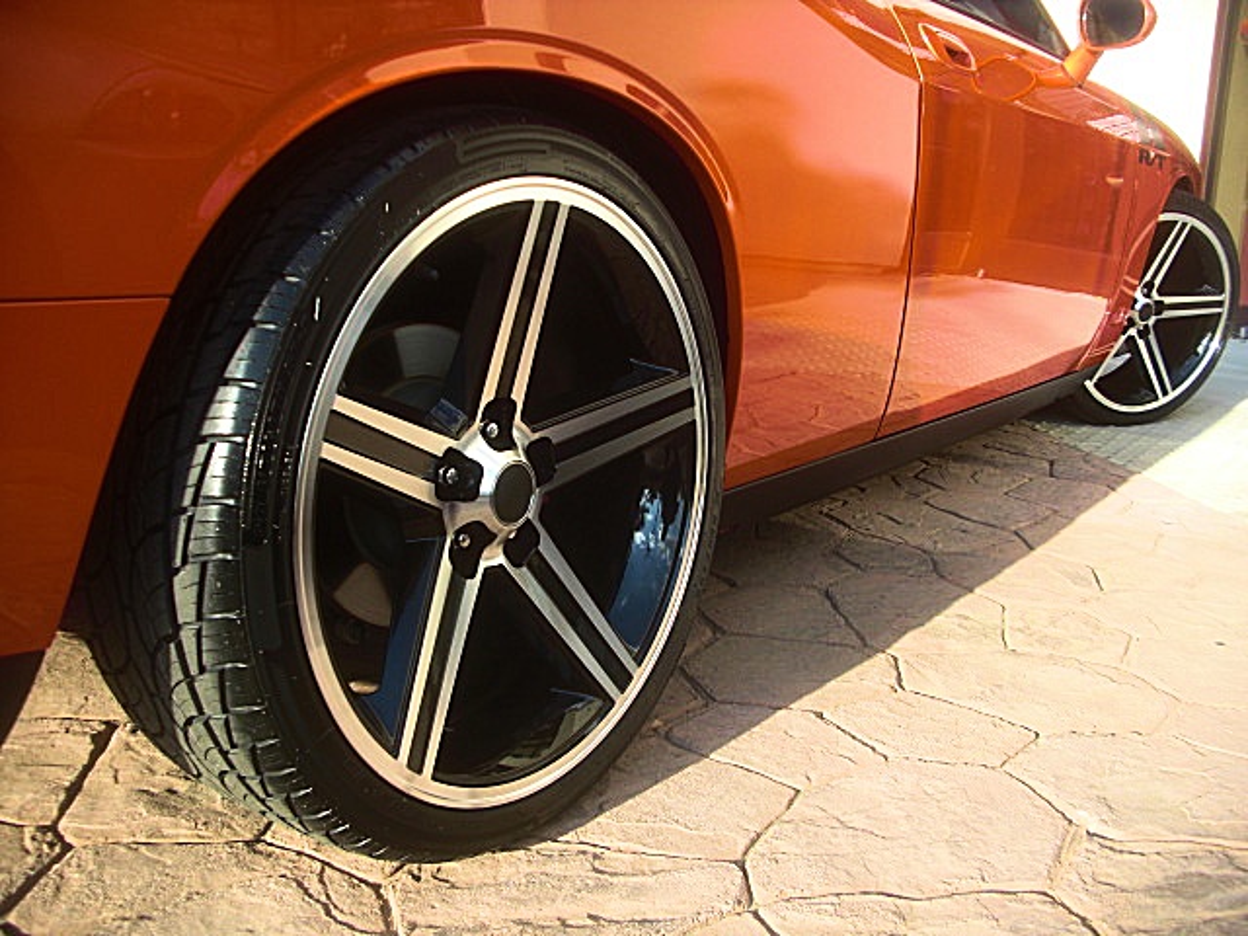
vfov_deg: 39.7
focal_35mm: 36
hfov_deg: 51.4
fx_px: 1298
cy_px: 468
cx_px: 624
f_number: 2.8
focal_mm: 6.3
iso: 50
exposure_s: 1/160
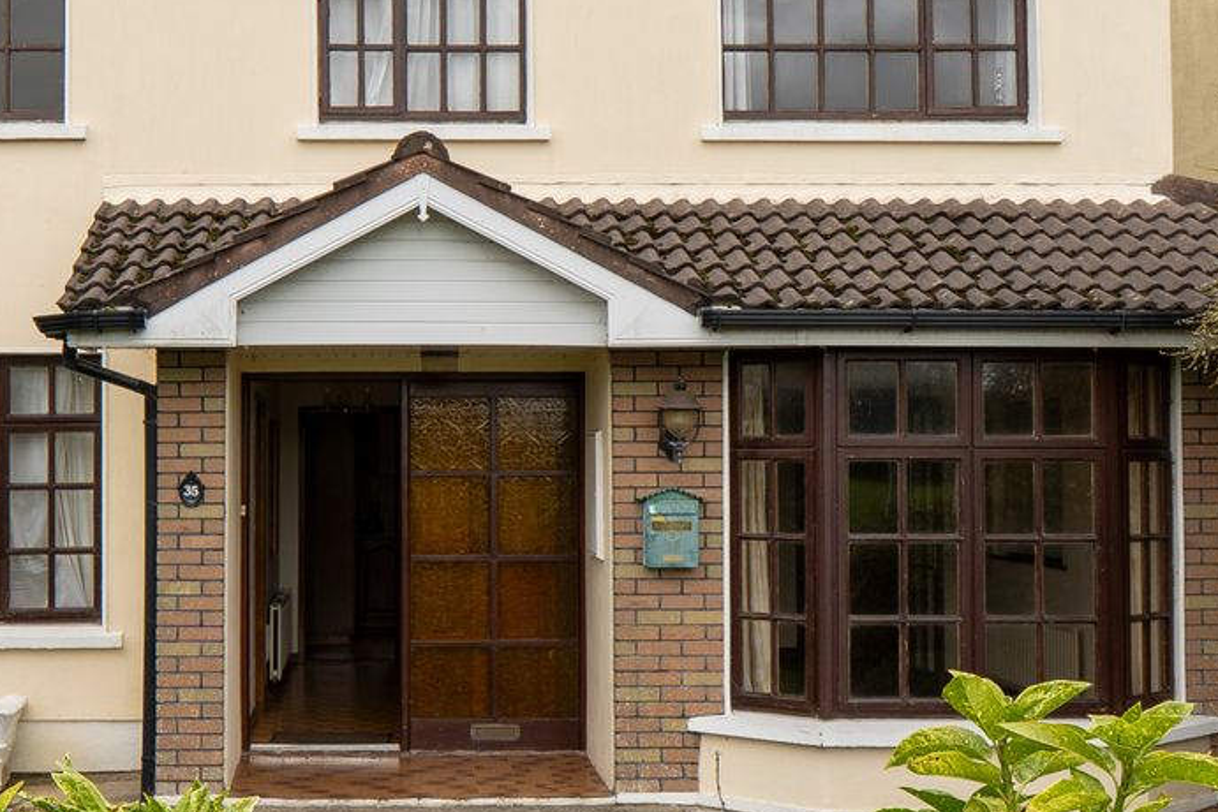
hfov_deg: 39.2
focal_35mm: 50
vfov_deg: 27.0
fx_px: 1692
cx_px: 411
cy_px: 386
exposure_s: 1/125
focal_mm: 16
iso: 100
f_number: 8
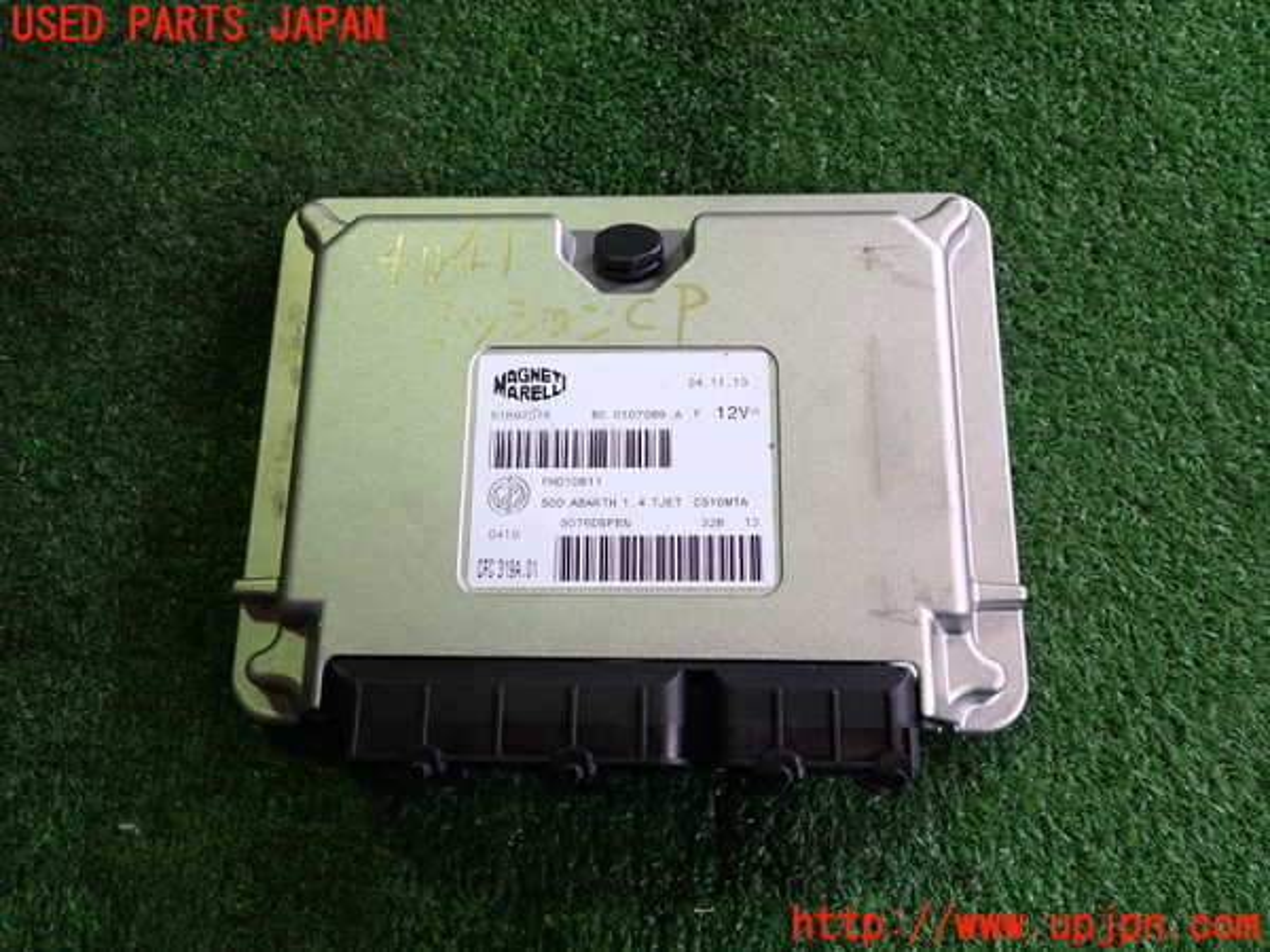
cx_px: 635
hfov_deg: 60.0
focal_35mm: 30
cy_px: 476
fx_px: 1101
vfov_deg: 46.8
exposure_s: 1/80
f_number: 2.3
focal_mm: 5.4
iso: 200
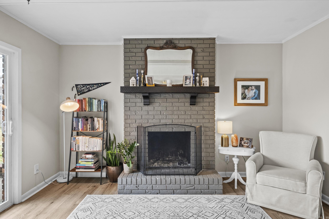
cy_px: 110
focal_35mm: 20
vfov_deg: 61.9
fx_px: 183
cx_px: 164
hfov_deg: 84.0
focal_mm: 13.2
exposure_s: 1/4
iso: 400
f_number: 8
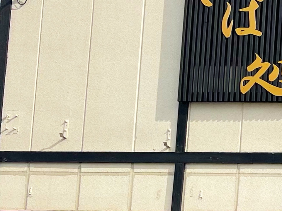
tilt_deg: +6.8
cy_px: 231
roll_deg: -3.1
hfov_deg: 15.8
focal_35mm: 109
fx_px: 888
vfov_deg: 13.3
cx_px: 482
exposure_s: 1/2717
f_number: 1.6
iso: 32
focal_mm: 5.1
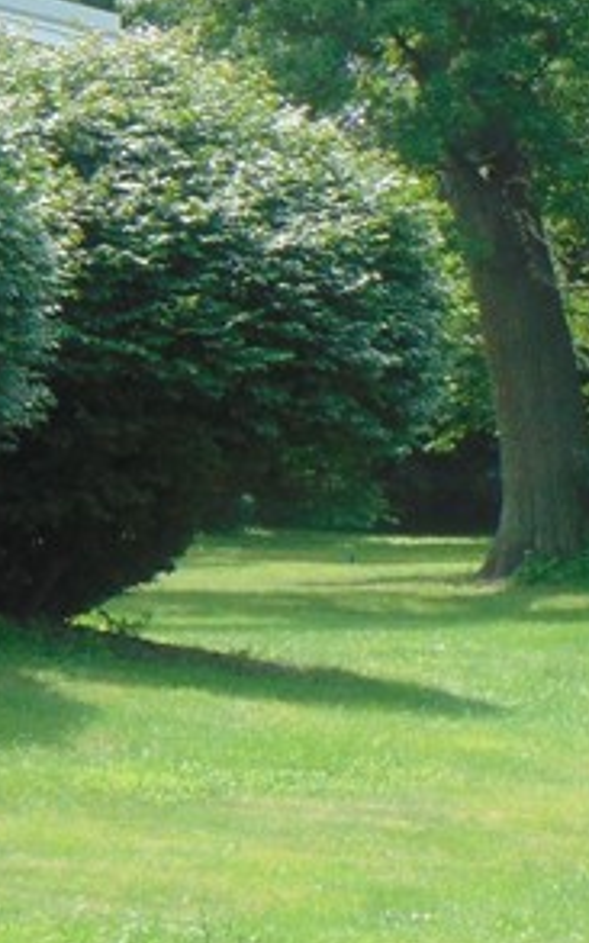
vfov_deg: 11.3
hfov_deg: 6.9
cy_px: 138
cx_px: 1088
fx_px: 4754
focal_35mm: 185
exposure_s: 1/320
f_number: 3.5
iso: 80
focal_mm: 9
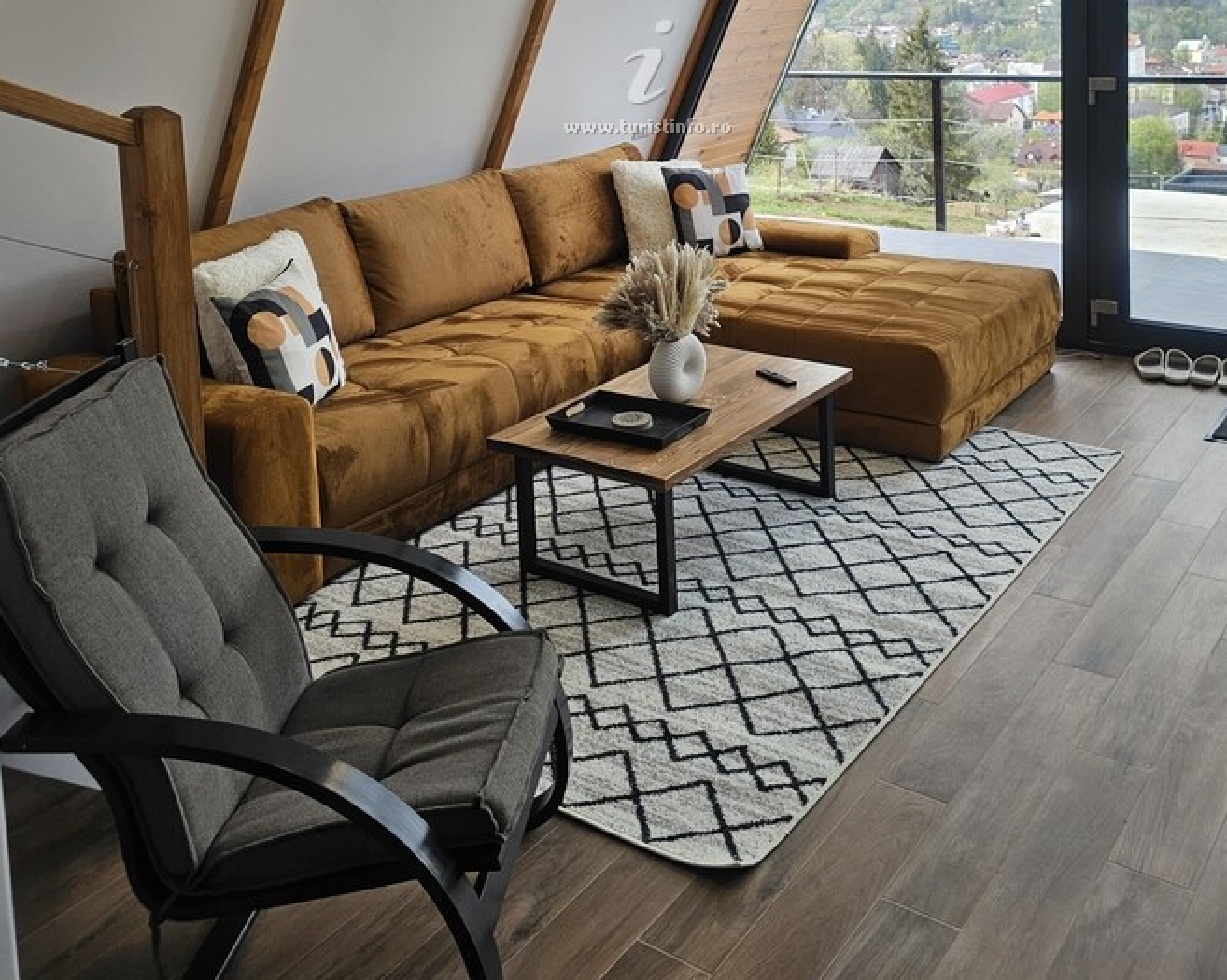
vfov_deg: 39.3
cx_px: 678
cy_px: 105
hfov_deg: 51.5
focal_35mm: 35
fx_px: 1270
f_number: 1.7
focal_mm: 6.3
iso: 32
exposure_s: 1/100
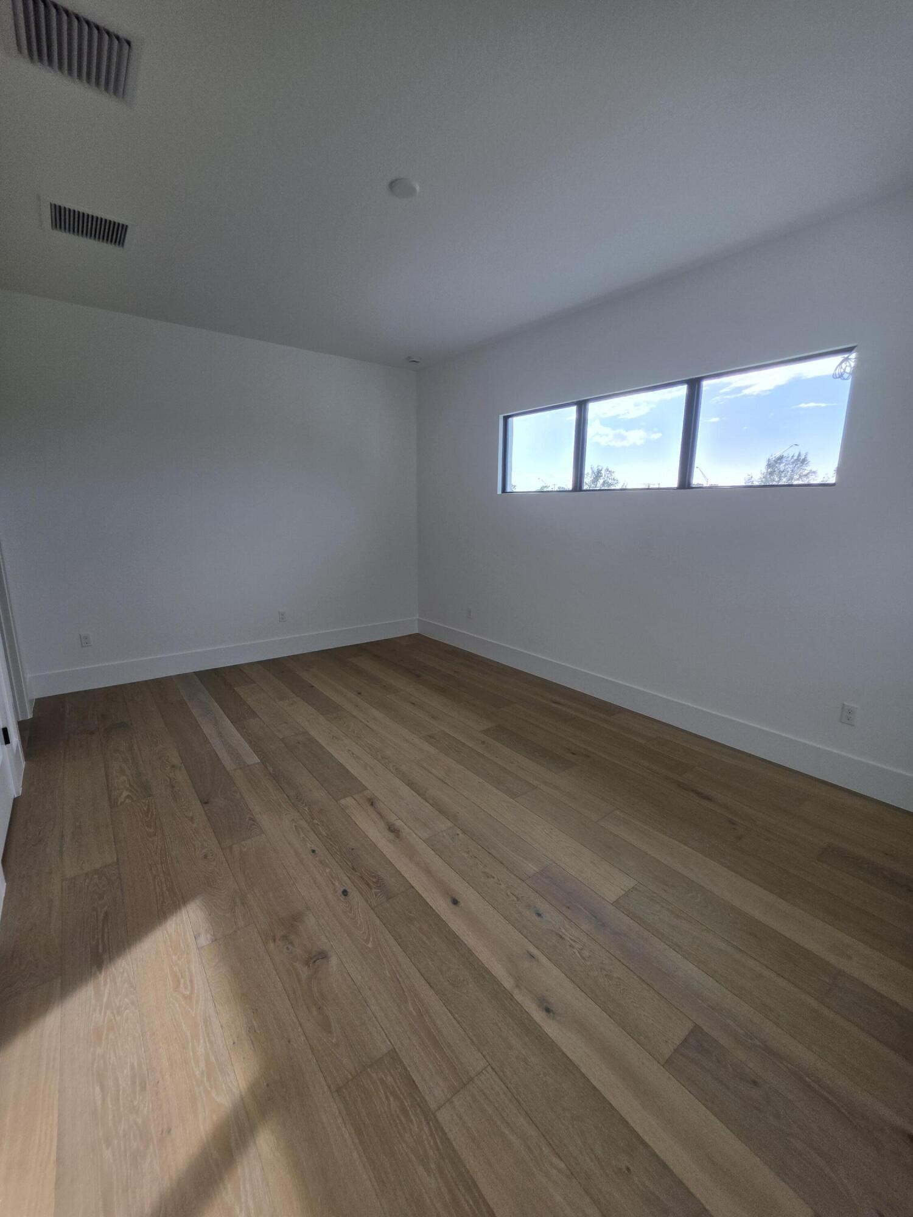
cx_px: 456
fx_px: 457
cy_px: 608
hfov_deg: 89.9
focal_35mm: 13
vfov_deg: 106.2
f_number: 1.9
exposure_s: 1/536
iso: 32
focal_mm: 2.2
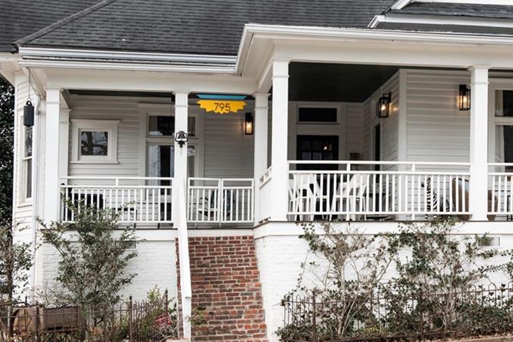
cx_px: 339
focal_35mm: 66
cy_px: 124
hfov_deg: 30.3
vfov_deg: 20.6
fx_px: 940
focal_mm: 44
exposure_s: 1/160
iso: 400
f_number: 9
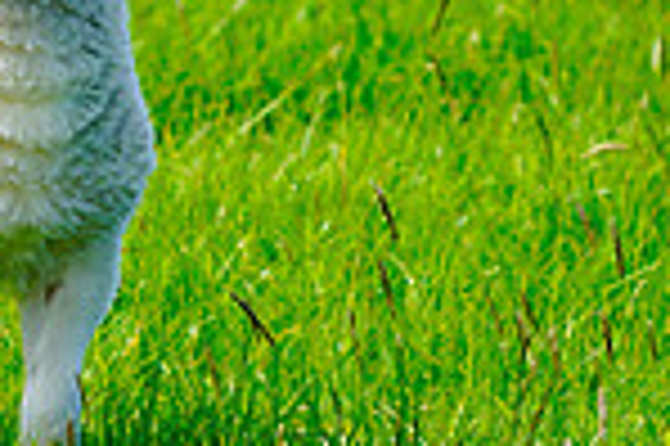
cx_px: 49
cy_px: 47
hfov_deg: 2.7
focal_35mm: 778
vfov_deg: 1.8
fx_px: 14463
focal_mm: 200
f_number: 5.6
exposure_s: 1/250
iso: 100
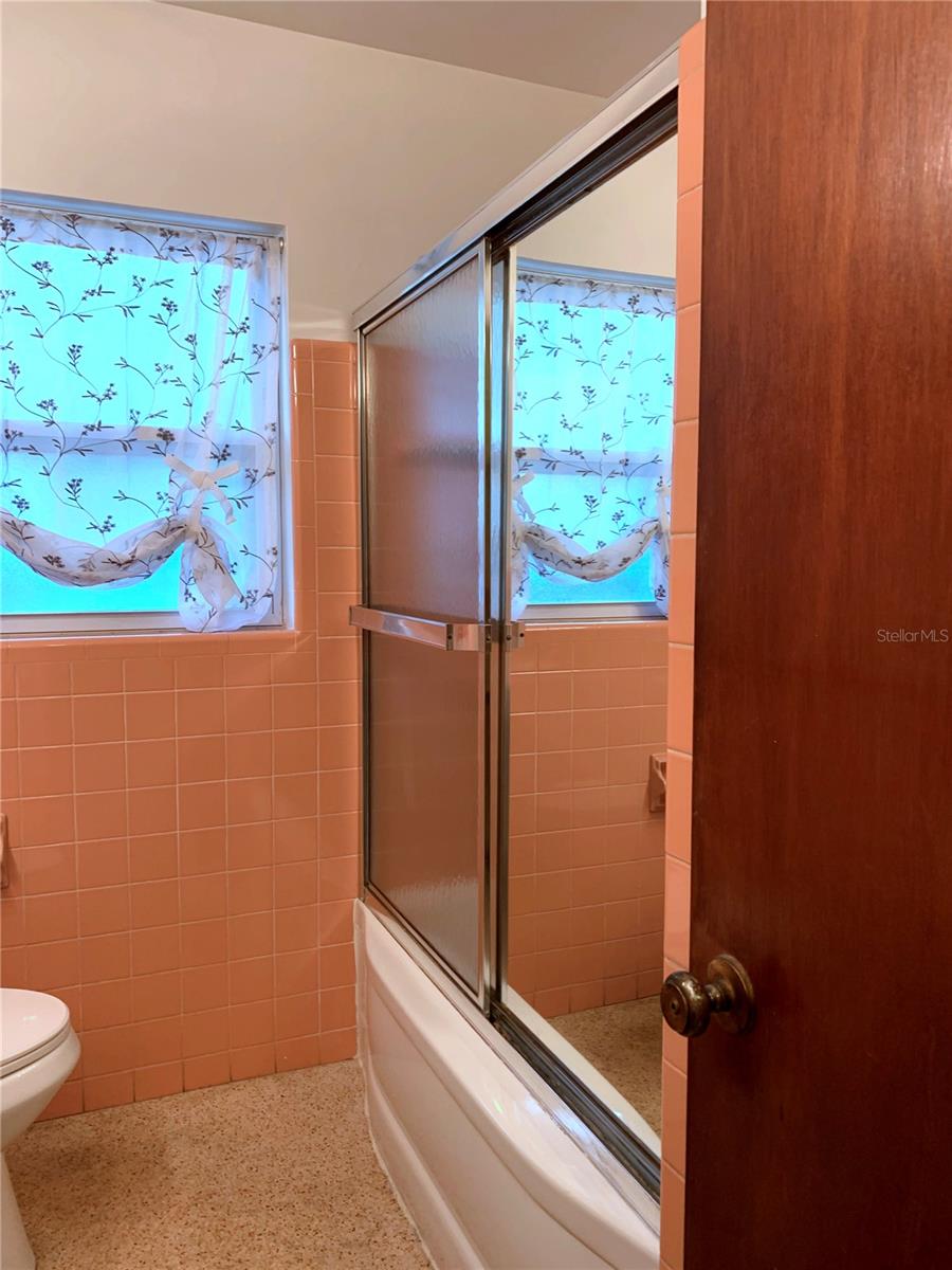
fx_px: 953
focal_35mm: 26
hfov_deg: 53.1
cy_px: 635
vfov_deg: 67.3
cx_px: 476
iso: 100
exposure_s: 1/60
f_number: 1.8
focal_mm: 4.2
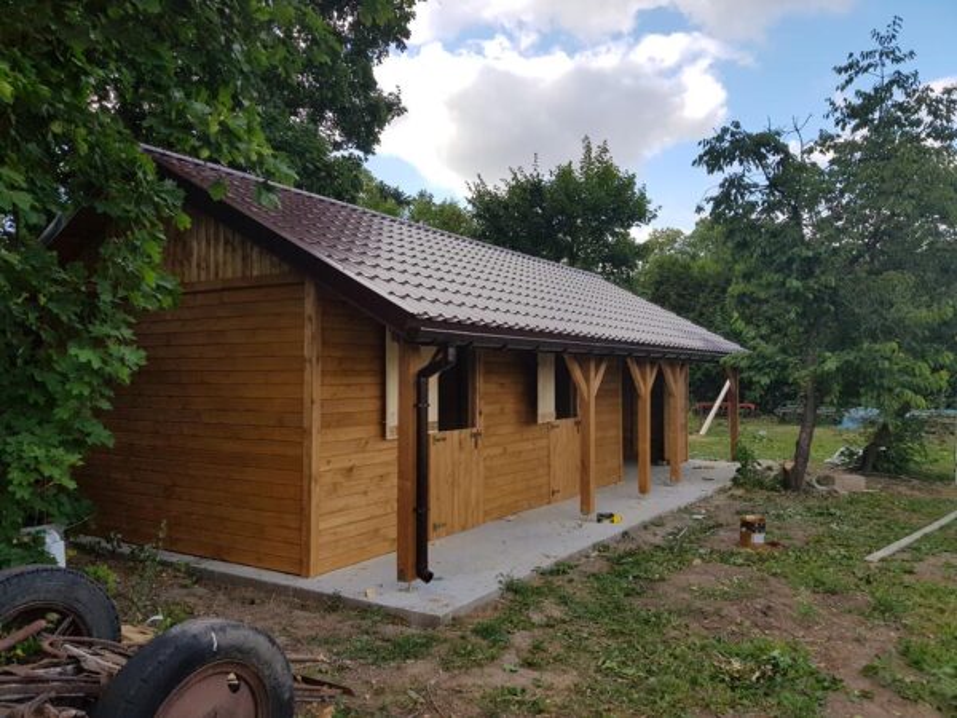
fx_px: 719
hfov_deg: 67.3
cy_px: 359
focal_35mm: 26
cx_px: 478
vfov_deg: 53.1
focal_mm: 4.2
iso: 40
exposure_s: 1/608
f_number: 1.7
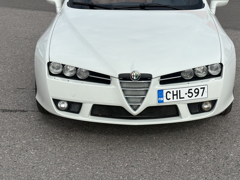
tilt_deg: -10.1
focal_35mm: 74
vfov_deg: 19.8
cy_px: 61
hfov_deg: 26.3
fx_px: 513
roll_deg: -1.0
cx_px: 140
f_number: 1.6
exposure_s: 1/4975
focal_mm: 5.96
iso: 25
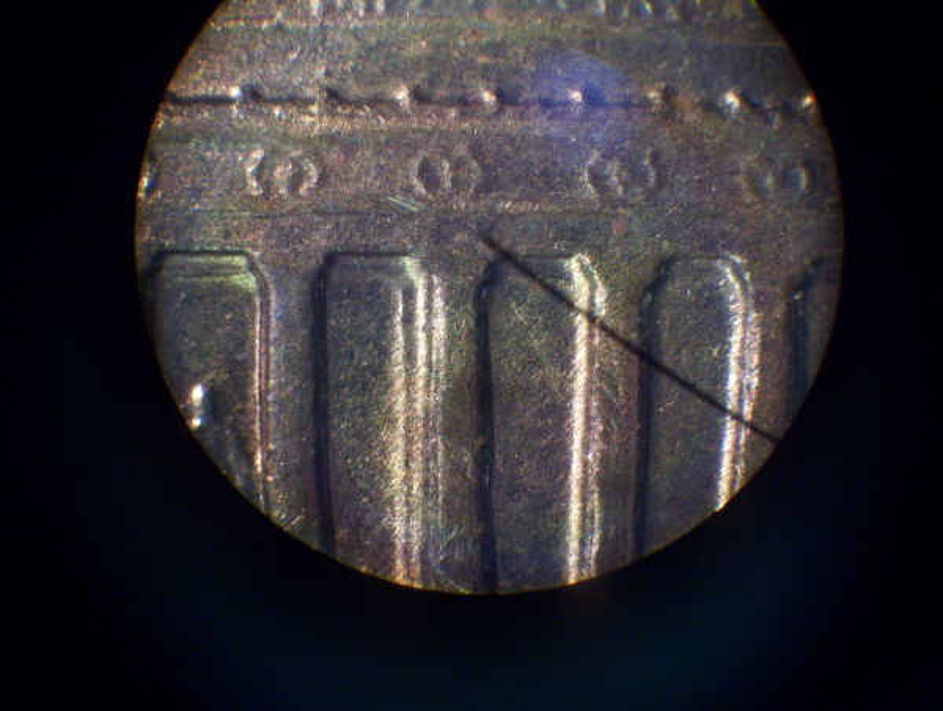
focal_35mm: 36
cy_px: 356
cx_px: 472
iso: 160
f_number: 2.7
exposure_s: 1/8
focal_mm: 6
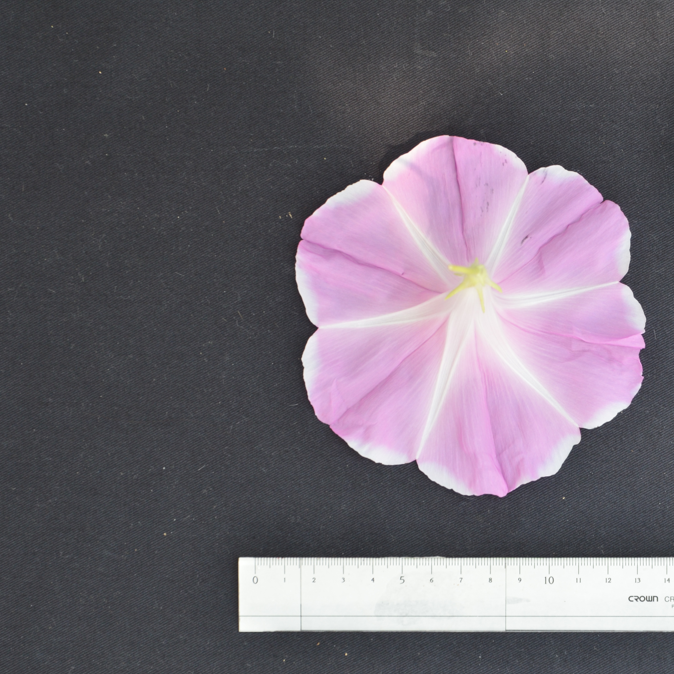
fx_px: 3304
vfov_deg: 11.6
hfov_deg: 11.6
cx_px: 457
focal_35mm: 150
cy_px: 337
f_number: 5.6
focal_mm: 78
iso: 500
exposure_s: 1/125
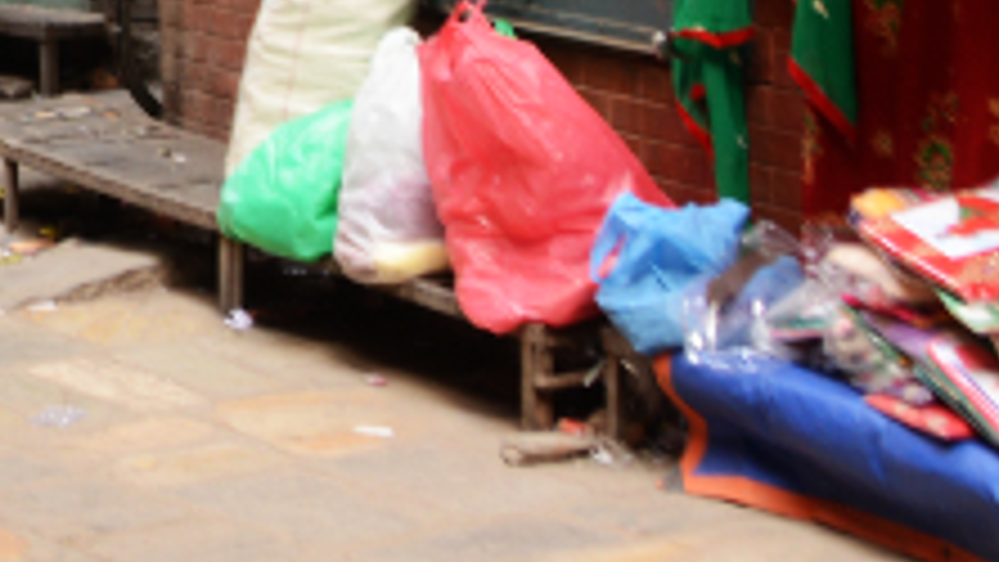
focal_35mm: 132
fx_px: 3497
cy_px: -650
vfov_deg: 8.6
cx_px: -508
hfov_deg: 15.0
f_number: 3.5
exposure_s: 1/30
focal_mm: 28
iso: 400
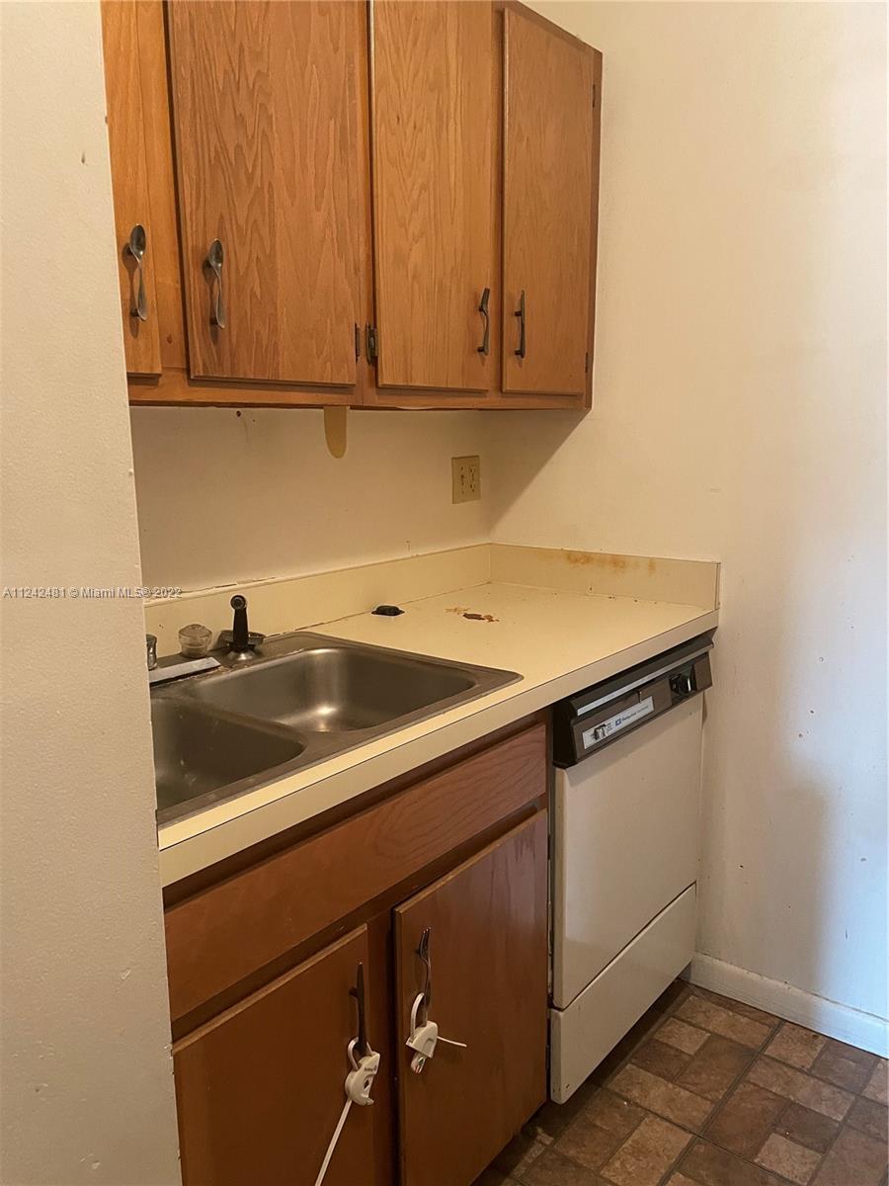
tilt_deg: -11.3
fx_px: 890
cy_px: 593
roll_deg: +0.8
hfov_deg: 53.1
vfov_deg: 67.3
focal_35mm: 26
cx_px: 444
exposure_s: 1/60
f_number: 1.6
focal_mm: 4.2
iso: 320
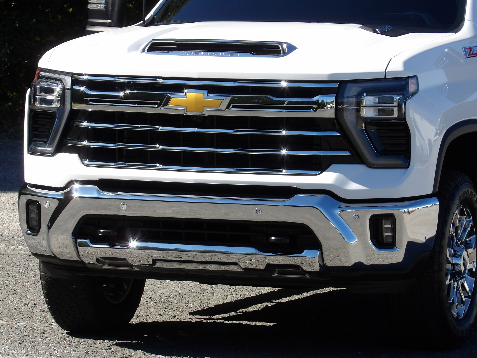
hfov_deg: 8.9
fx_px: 3059
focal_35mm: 222
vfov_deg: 6.7
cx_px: 238
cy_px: 179
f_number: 4.5
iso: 100
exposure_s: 1/384
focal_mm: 39.8
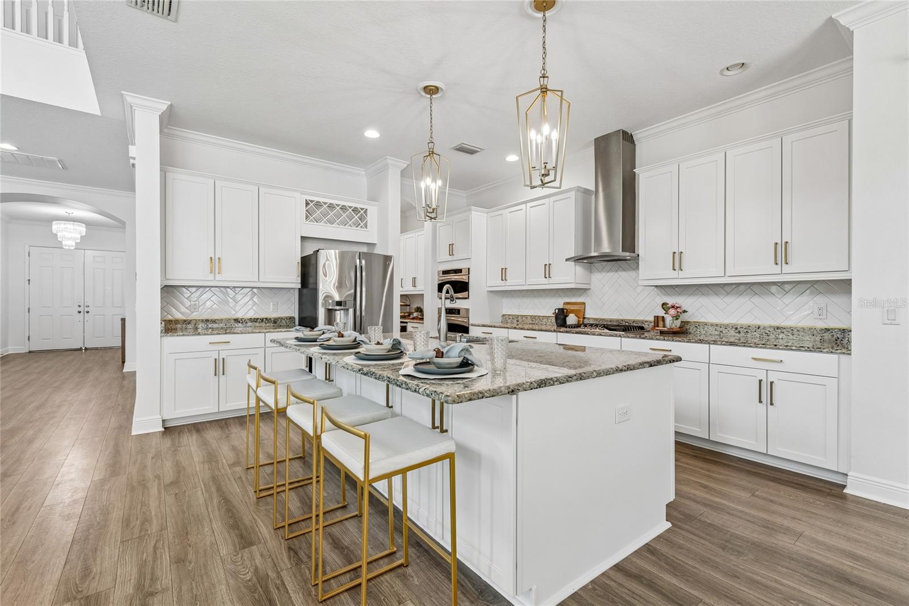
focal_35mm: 15
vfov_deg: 77.3
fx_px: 379
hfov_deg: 100.4
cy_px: 303
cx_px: 454
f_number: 7.1
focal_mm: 10
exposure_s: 1/5
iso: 100
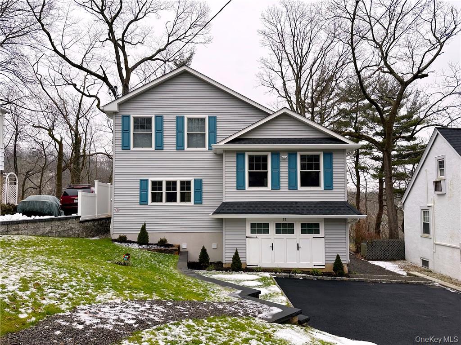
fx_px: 320
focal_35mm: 24
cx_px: 230
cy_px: 172
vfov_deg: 56.8
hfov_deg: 71.6
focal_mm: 6.9
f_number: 1.8
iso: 80
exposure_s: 1/797
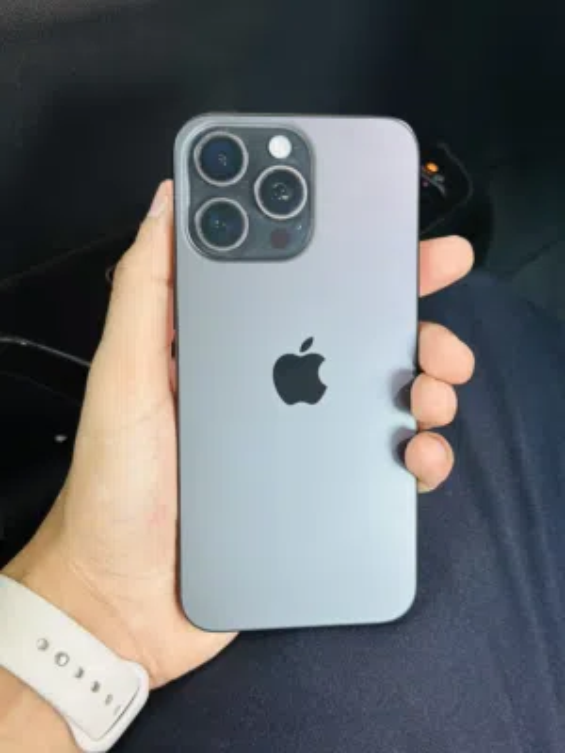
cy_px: 376
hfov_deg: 30.3
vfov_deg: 39.7
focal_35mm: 48
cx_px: 282
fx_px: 1045
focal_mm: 6.86
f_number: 1.78
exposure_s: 1/33
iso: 250
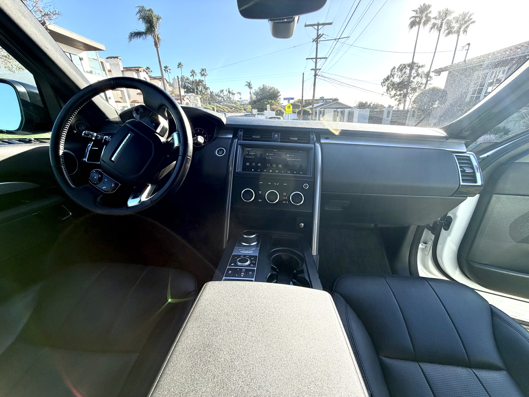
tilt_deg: -24.2
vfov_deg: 85.7
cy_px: 198
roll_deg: +2.0
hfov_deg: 102.1
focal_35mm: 14
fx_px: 214
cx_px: 264
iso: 50
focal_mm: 2.22
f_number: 2.2
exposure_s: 1/502
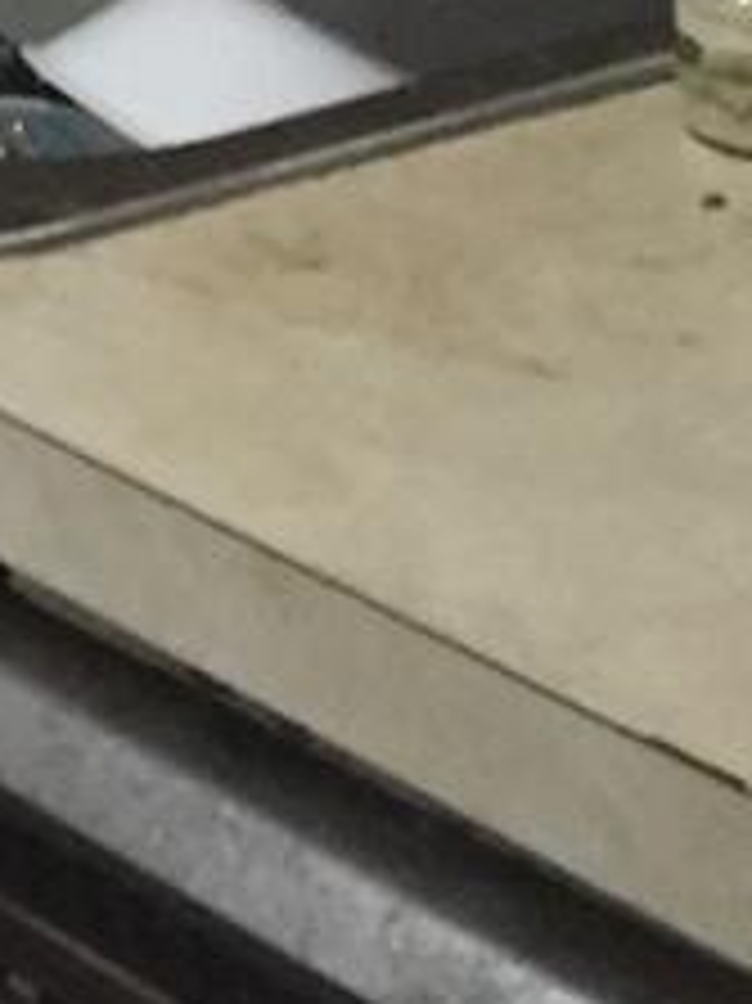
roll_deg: +0.1
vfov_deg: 10.6
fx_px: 4523
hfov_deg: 9.0
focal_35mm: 156
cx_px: -752
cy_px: -1526
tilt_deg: -1.0
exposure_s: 1/15
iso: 250
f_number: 2.2
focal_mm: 4.15
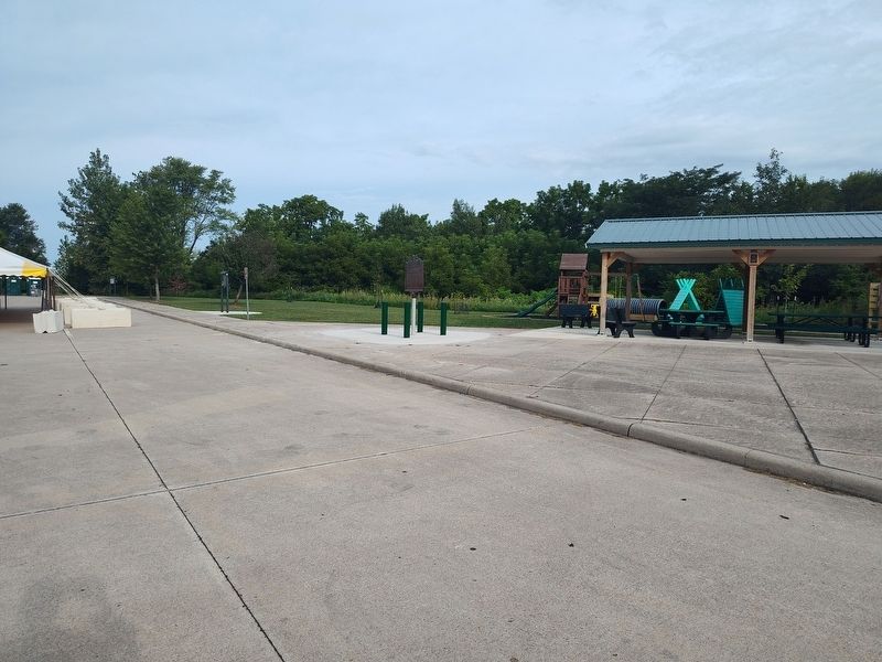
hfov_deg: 73.9
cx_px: 441
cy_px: 331
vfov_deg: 58.9
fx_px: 586
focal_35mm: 23
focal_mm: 5.56
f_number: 1.8
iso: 100
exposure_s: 1/899
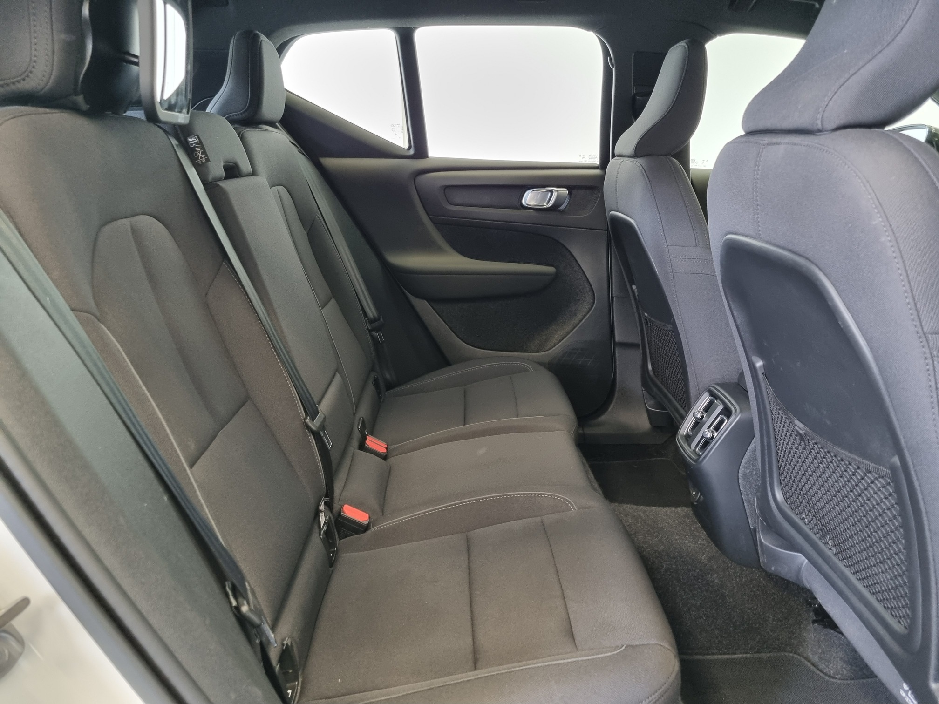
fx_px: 705
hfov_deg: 67.3
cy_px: 352
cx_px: 470
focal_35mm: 26
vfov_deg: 53.1
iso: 500
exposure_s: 1/30
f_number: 1.8
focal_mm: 5.4
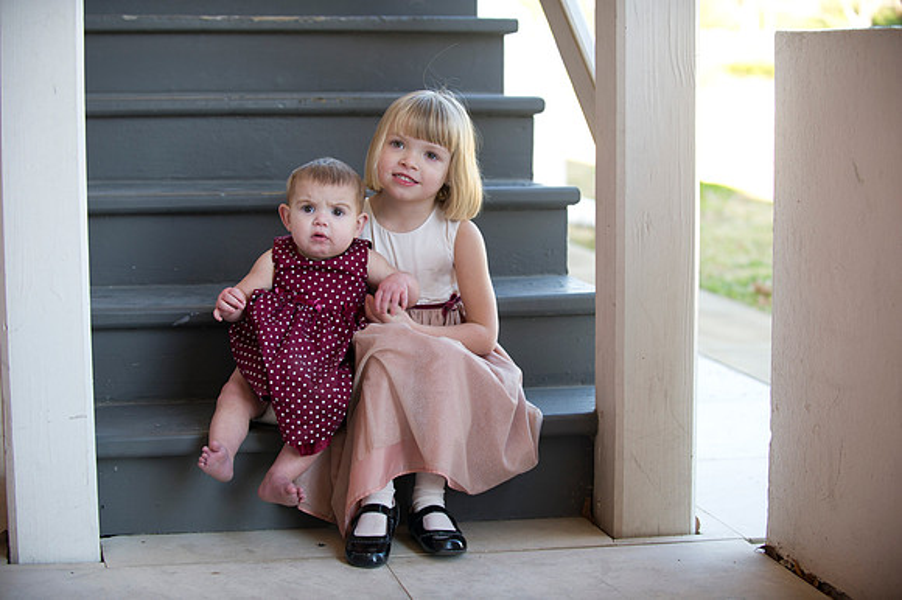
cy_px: 300
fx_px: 1878
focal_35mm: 75
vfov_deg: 18.2
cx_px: 451
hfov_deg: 27.0
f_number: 2.8
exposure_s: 1/160
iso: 250
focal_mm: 75
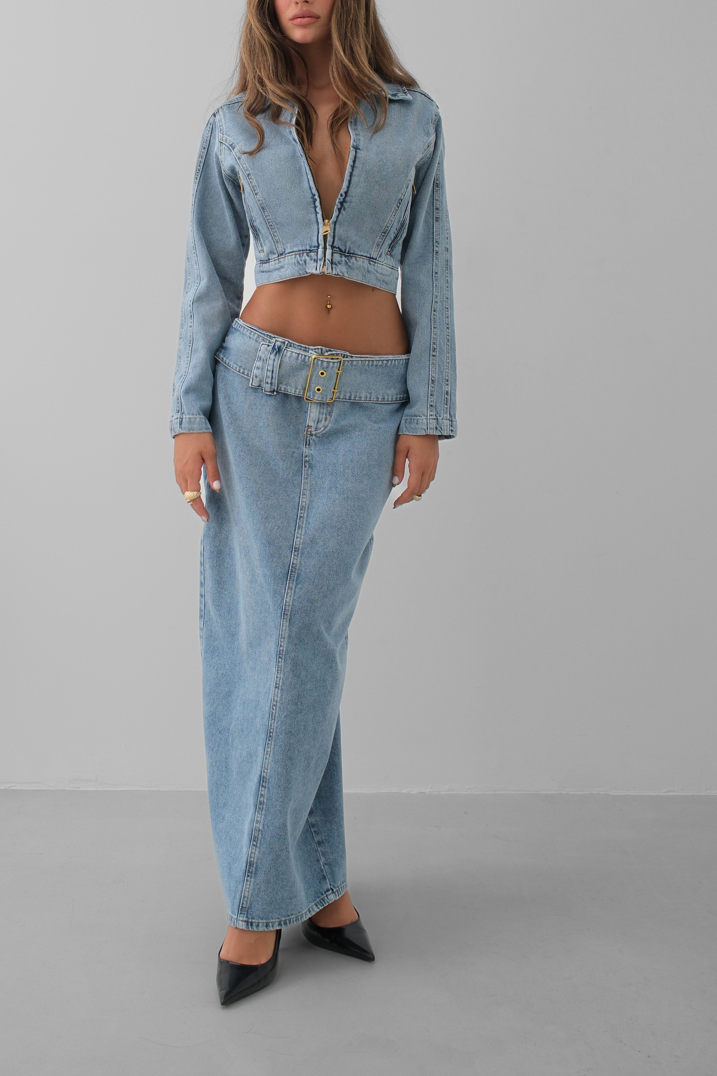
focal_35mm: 52
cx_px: 302
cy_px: 301
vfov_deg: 37.5
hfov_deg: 26.0
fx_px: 1553
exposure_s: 1/200
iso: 640
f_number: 4.5
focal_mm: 24
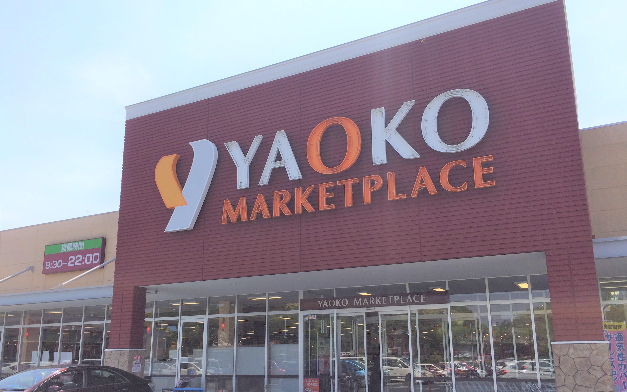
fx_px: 530
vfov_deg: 40.4
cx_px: 316
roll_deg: +0.4
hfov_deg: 61.2
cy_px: 233
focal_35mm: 31
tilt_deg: +11.4
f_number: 2.2
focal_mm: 4.15
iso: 32
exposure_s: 1/2053
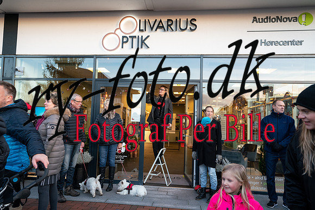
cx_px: 158
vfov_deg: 51.3
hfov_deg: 71.5
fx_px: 219
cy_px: 105
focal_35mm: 25
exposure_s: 1/200
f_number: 4
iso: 1600
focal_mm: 25
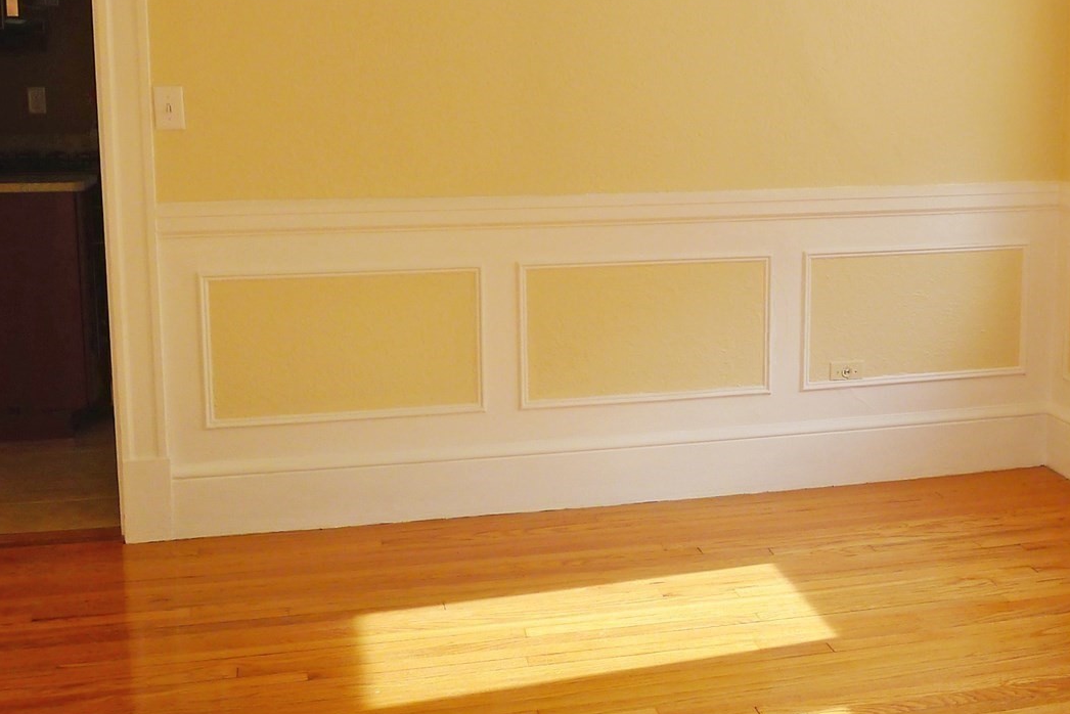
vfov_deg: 28.6
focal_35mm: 47
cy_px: 279
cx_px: 801
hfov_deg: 40.7
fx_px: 1397
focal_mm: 5.1
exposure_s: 1/125
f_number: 2.5
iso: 80
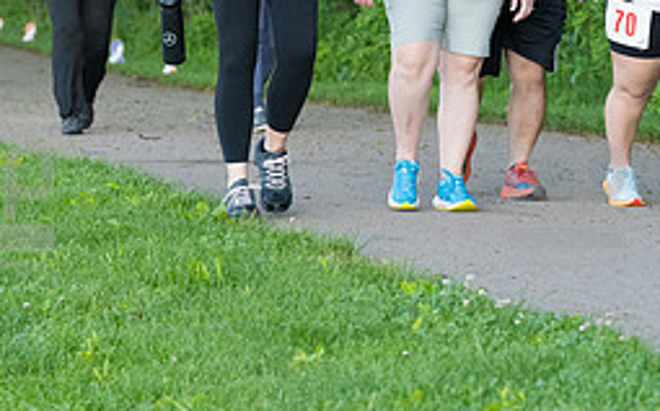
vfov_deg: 5.8
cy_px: -83
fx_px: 4044
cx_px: 280
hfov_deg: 9.3
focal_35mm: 225
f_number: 5.6
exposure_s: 1/1600
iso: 4000
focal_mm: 125
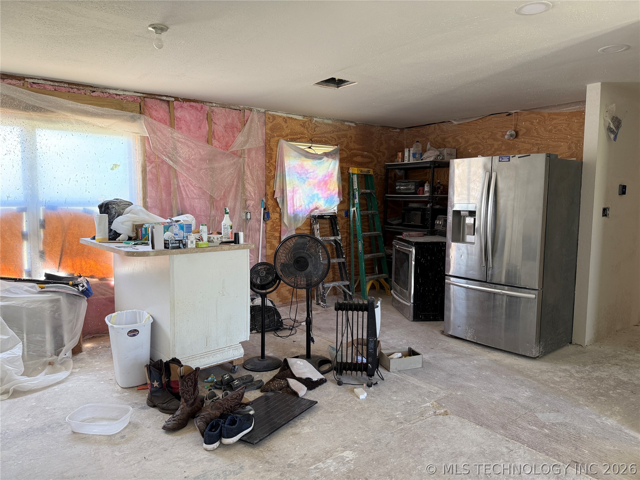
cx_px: 320
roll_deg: +0.4
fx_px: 444
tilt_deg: -5.1
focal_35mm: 24
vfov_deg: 56.8
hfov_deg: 71.6
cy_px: 240
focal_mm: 6.76
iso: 160
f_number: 1.78
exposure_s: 1/121
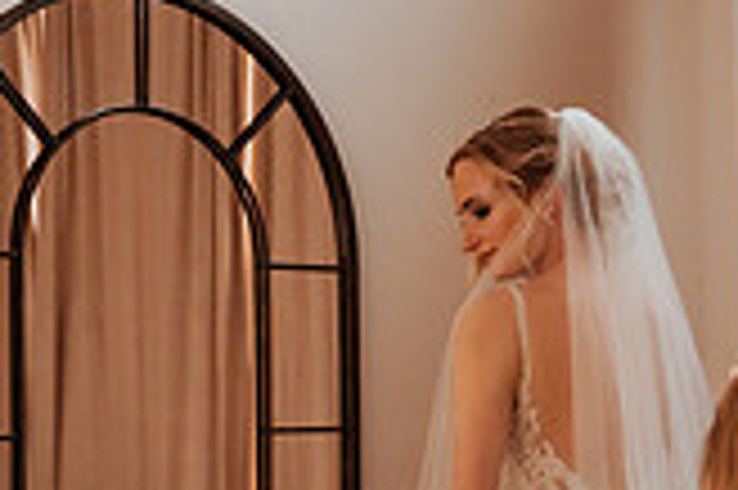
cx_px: 400
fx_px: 2027
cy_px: 454
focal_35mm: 99
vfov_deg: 13.7
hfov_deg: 20.6
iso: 500
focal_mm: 28
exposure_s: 1/3200
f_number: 2.8
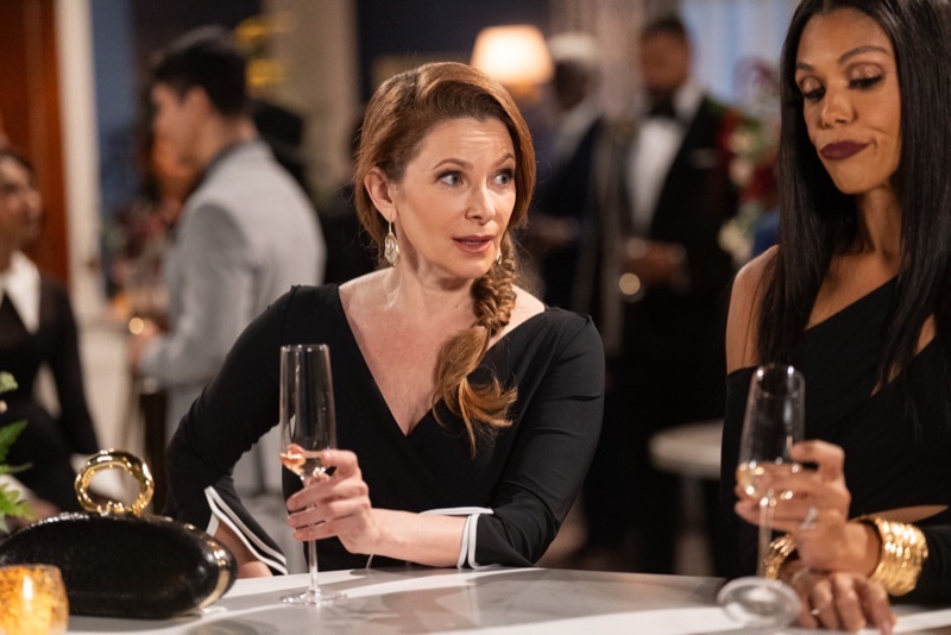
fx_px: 3012
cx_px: 476
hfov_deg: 17.9
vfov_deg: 12.0
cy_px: 318
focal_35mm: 114
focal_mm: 114
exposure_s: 1/500
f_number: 2.8
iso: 8000
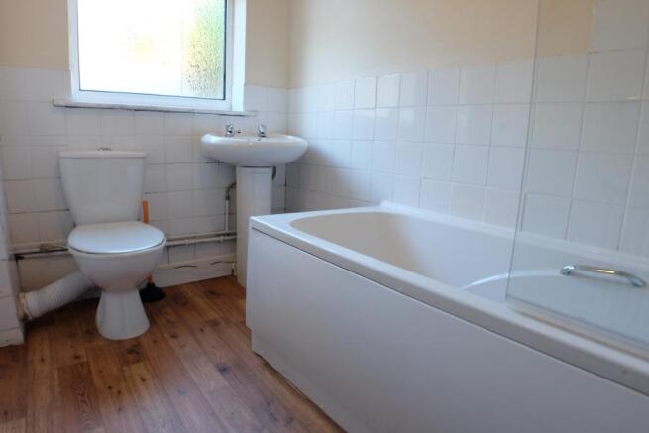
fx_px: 433
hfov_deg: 73.7
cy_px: 216
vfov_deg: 53.2
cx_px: 324
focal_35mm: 24
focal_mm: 16
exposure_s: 1/42
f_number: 4
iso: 800
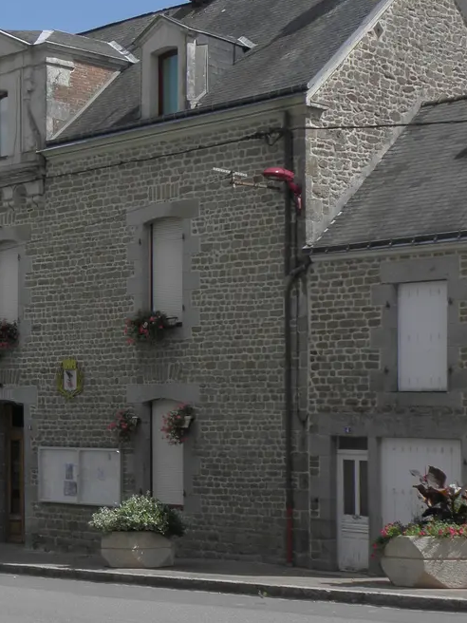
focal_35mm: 80
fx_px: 1439
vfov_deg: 24.4
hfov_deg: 18.3
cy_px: 352
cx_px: 97
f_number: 3.5
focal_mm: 7.31
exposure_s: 1/800
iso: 64
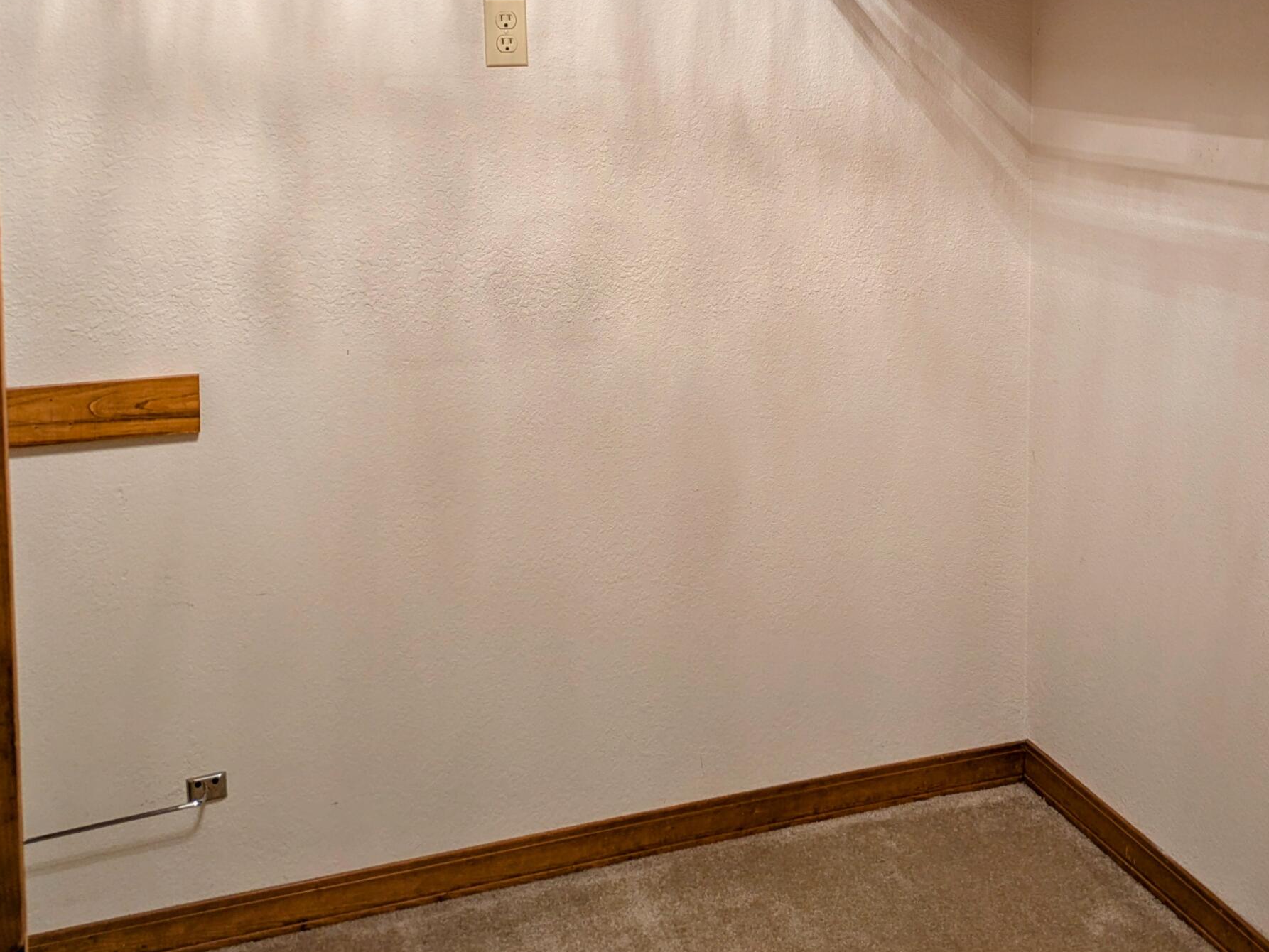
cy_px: 166
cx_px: 873
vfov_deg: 33.2
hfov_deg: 44.0
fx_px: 1540
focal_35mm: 42
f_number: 1.89
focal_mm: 5.43
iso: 119
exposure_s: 1/24
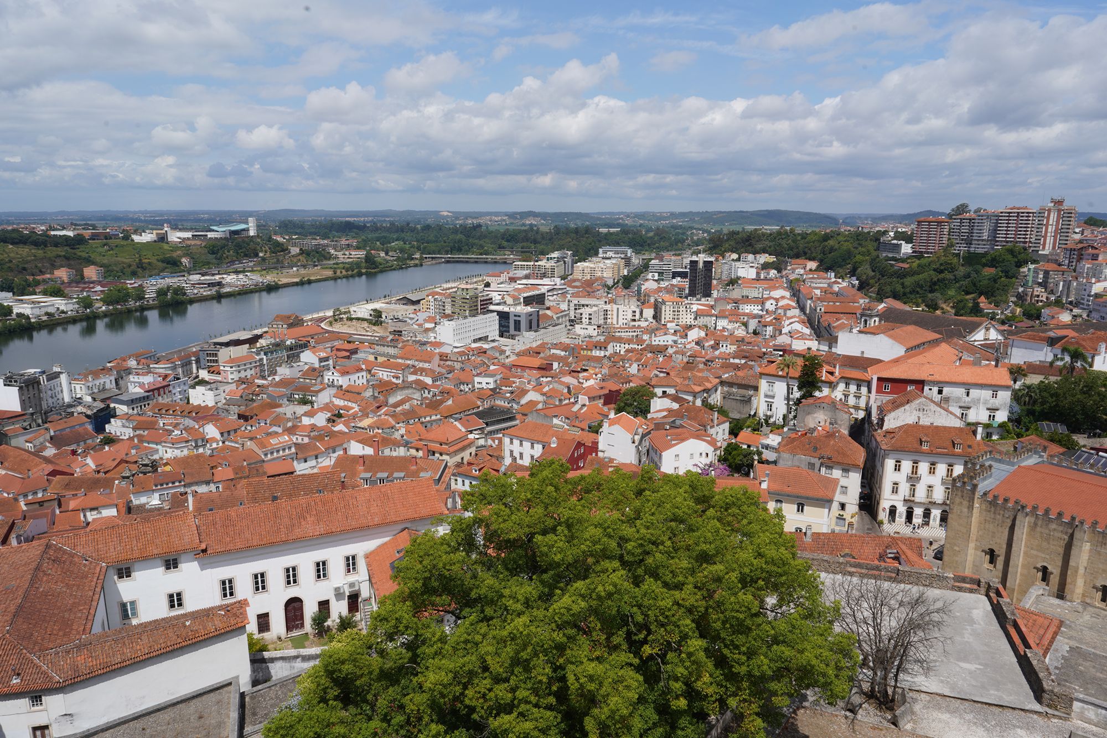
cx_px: 554
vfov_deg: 53.1
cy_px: 369
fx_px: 738
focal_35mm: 24
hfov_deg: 73.7
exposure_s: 1/100
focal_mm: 24
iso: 100
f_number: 18
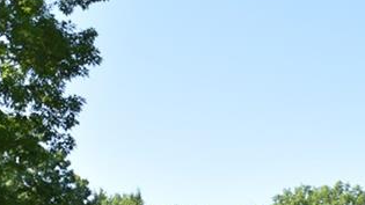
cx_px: 284
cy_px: 302
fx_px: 839
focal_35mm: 87
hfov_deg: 24.2
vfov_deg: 13.2
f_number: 6.3
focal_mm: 17
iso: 100
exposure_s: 1/160
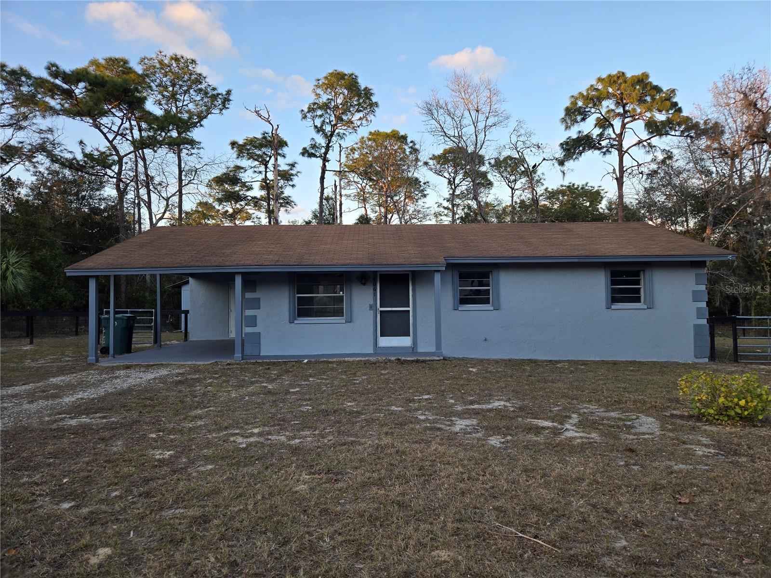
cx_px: 386
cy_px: 289
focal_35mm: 23
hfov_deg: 73.9
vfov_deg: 58.9
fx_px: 512
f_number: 1.8
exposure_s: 1/180
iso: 25
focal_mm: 5.4
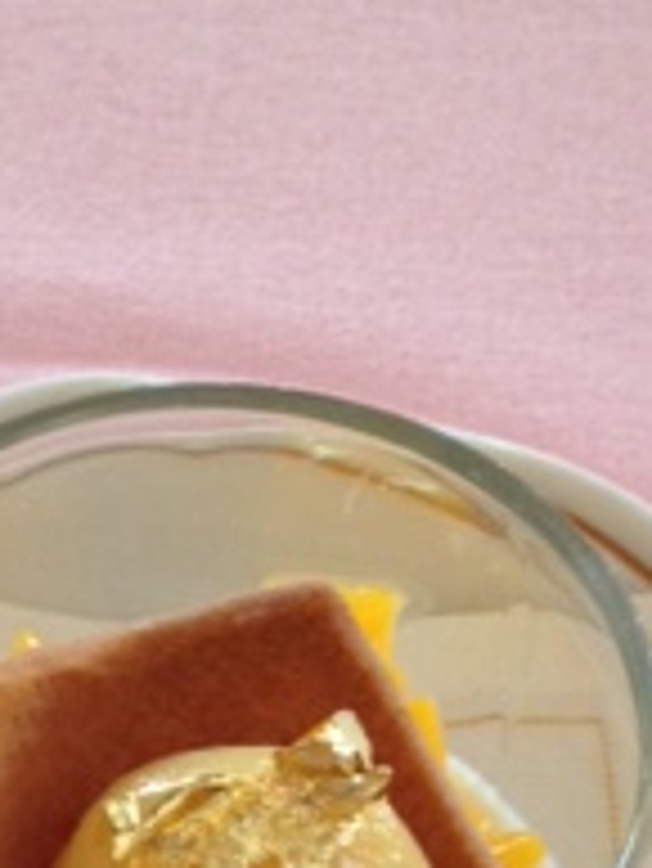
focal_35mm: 116
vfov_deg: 16.3
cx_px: 121
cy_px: 1052
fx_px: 2910
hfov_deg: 12.7
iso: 125
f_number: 2.4
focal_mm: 4.28
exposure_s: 1/20
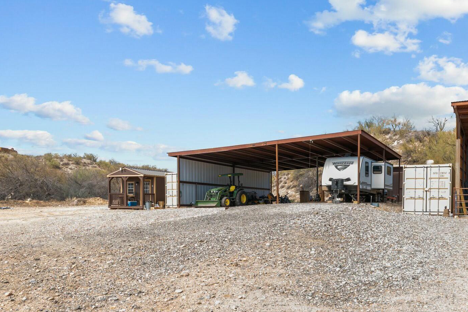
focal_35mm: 28
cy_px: 214
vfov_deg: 44.9
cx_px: 337
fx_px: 370
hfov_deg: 61.9
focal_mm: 19.3
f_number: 8
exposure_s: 1/80
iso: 400
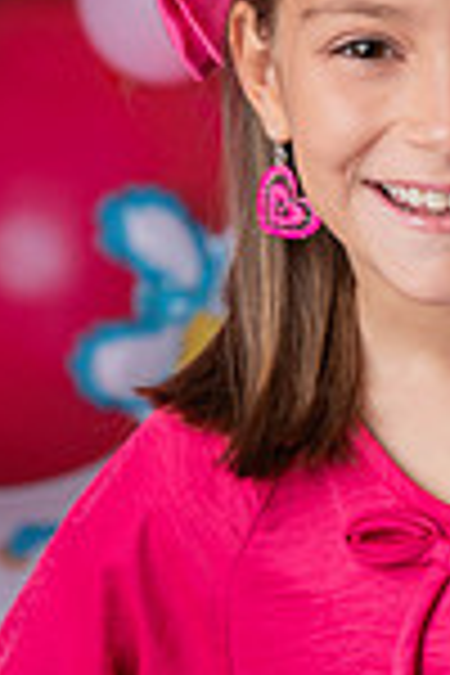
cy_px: 554
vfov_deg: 13.6
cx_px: 410
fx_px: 2812
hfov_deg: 9.1
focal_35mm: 150
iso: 100
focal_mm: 50
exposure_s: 1/100
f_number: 4.5
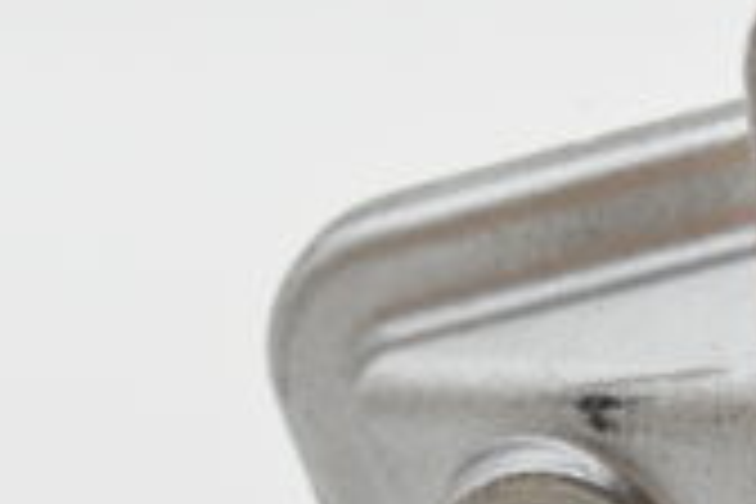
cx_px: 1125
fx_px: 5628
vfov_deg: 5.1
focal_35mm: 268
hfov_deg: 7.6
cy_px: 378
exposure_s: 1/1250
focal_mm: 50
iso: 1600
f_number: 8
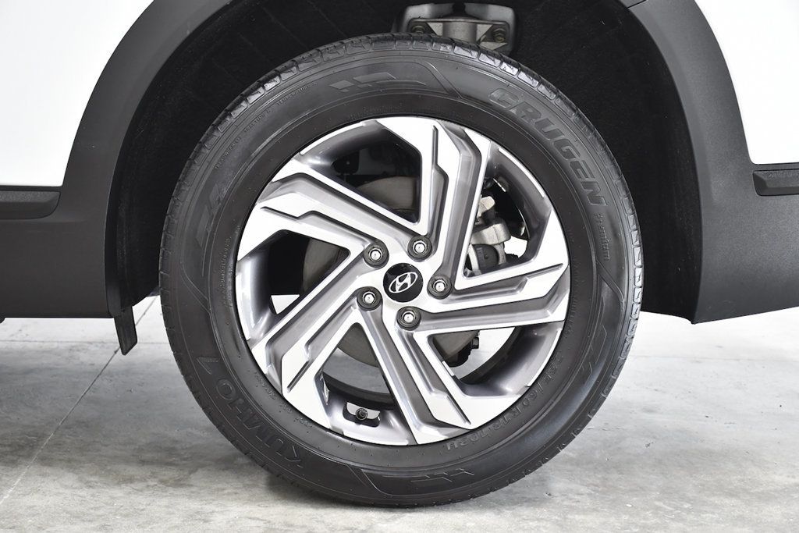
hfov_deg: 38.9
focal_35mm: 51
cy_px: 266
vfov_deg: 26.5
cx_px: 400
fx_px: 1132
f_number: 4.2
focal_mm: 34
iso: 1250
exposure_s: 1/160
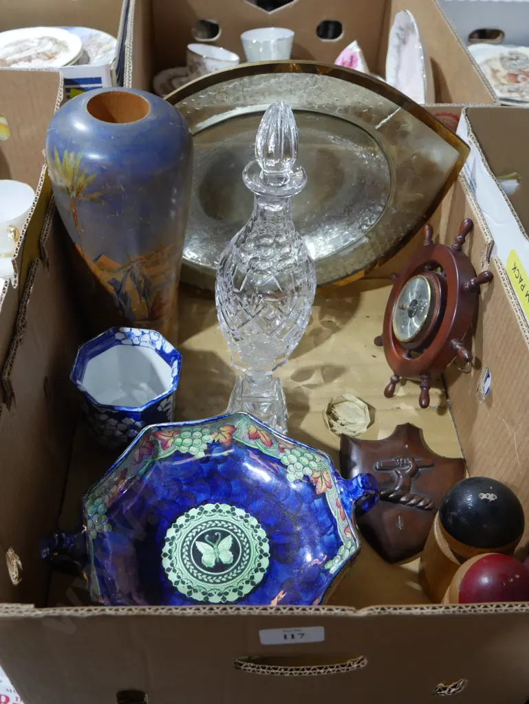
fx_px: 692
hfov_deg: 41.8
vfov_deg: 53.9
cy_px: 352
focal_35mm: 34
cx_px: 264
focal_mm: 17
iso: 800
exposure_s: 1/60
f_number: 4
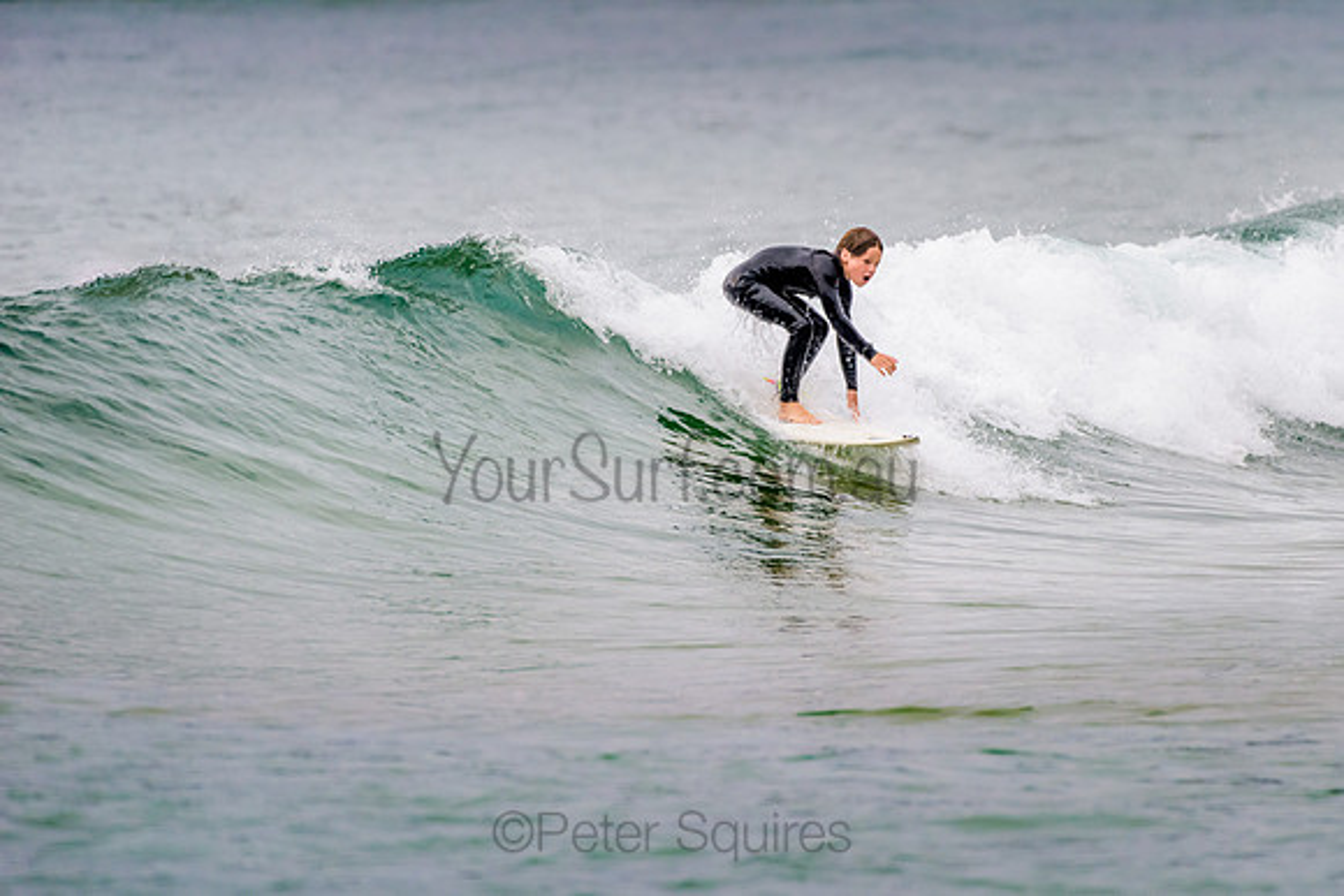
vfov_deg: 2.2
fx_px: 22888
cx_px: 824
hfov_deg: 3.4
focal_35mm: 613
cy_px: 385
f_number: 5.6
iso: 500
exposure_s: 1/800
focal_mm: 500
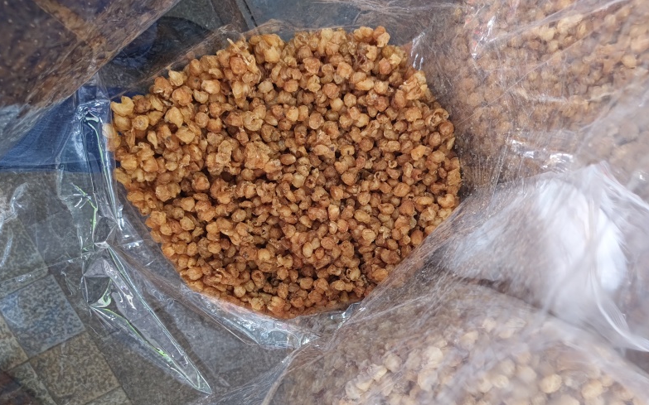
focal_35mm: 26
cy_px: 248
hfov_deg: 70.4
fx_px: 460
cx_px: 322
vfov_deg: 47.2
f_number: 1.88
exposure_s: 1/50
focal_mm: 5.56
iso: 513
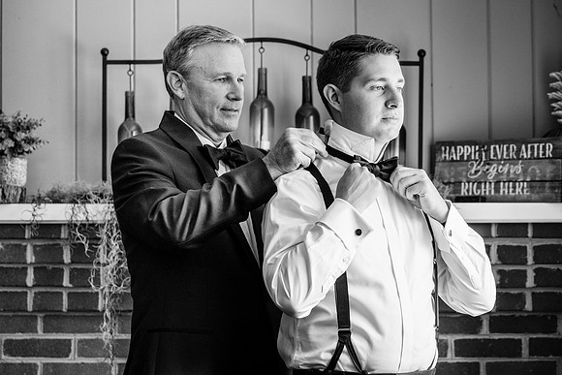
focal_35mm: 116
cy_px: 188
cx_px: 313
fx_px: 1817
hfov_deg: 17.6
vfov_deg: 11.8
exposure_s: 1/250
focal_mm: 97
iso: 800
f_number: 4
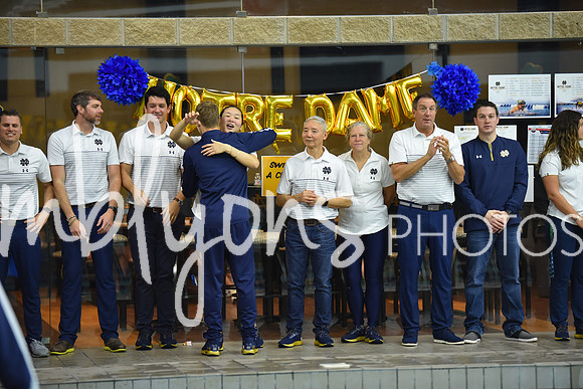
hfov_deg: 14.7
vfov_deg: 9.8
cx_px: 292
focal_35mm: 140
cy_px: 194
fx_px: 2268
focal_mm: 140
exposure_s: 1/500
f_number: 2.8
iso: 2000
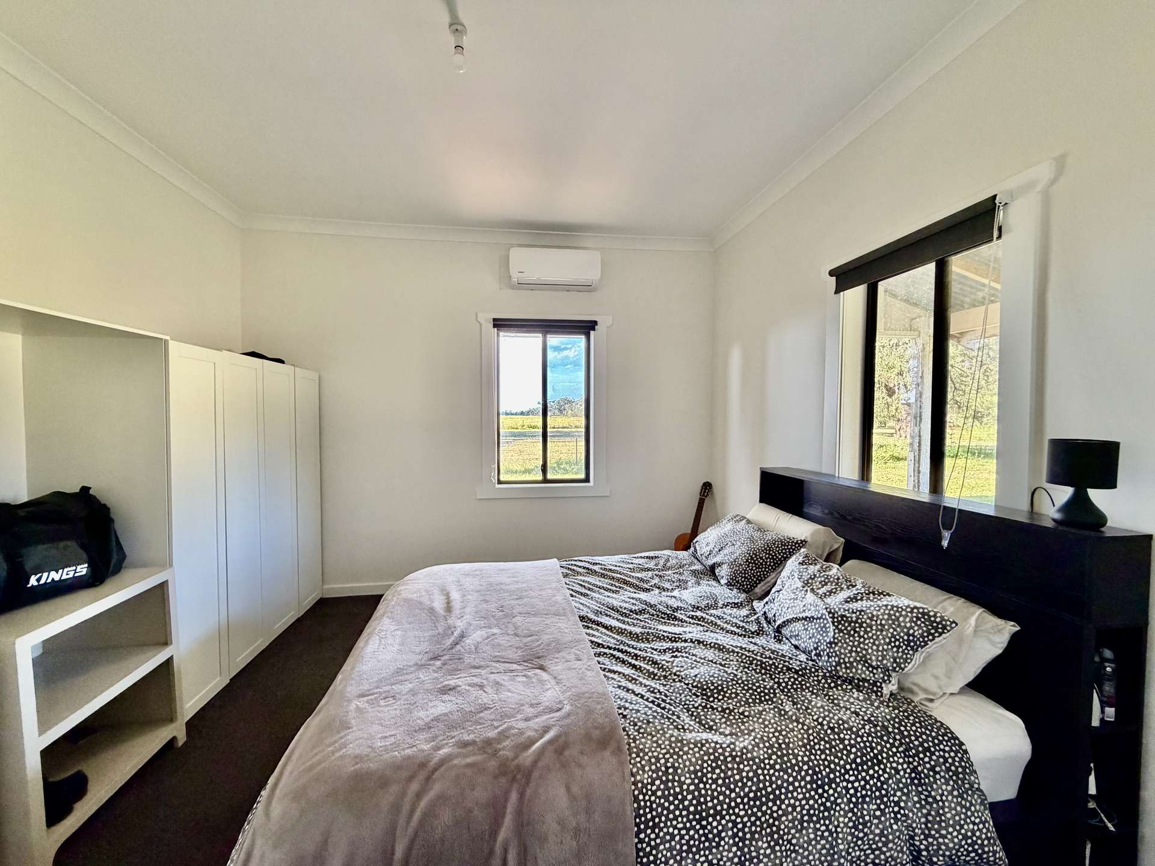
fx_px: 467
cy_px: 433
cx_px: 578
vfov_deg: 85.7
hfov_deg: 102.1
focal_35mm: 14
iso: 320
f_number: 2.2
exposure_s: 1/80
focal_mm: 2.22
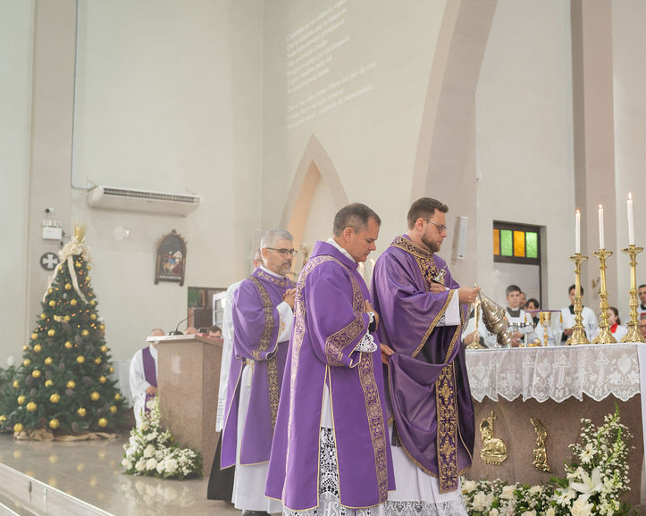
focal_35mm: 47
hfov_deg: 39.0
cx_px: 444
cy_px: 301
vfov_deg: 32.0
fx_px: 898
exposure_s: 1/160
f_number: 2.8
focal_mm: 35
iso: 640
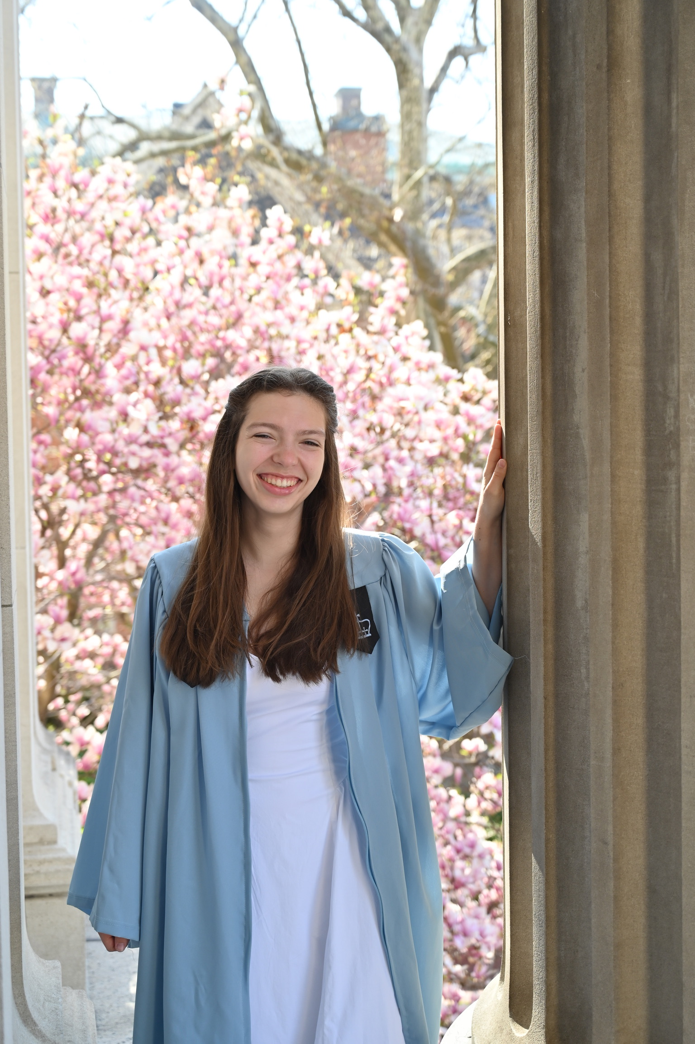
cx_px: 348
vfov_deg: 39.6
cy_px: 522
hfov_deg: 27.0
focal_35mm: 50
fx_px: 1450
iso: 220
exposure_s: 1/250
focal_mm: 50
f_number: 4
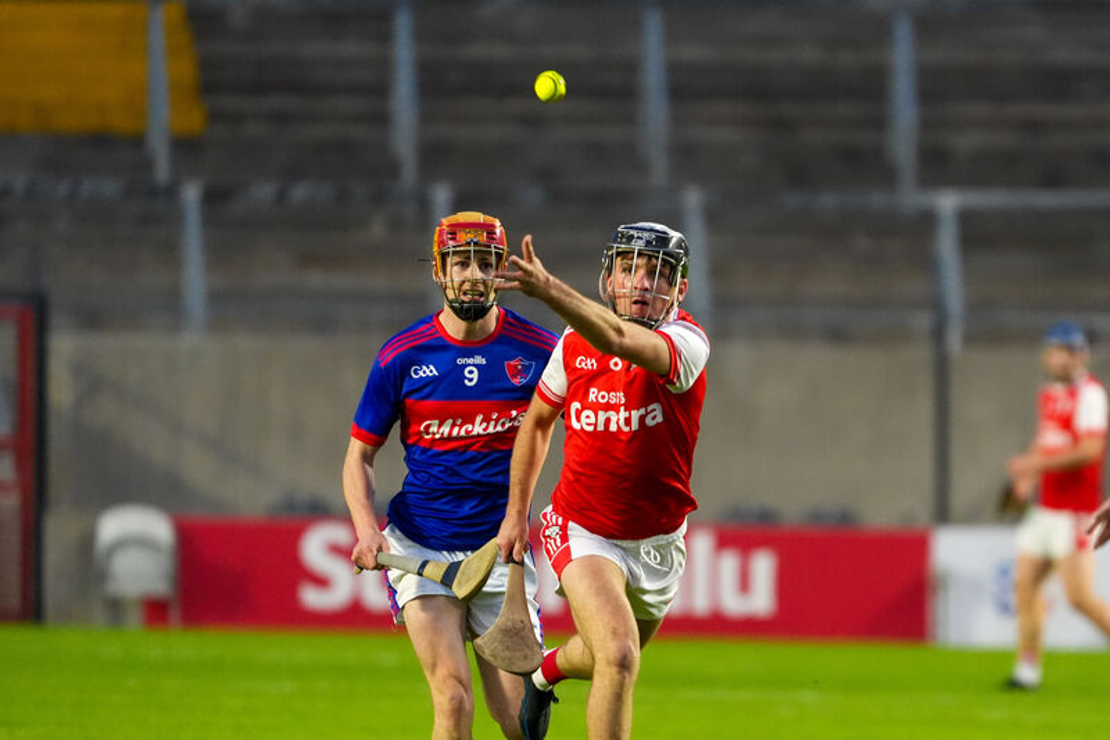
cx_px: 555
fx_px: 18495
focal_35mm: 600
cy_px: 370
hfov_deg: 3.4
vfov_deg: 2.3
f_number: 6.3
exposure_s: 1/640
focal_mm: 600
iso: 5000
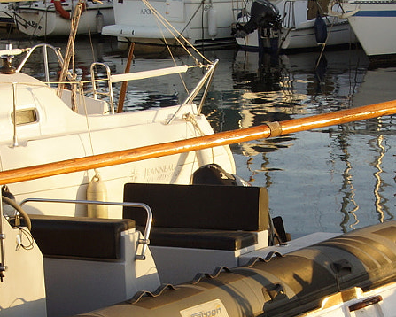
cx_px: 228
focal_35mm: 131
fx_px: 1536
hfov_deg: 14.7
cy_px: 238
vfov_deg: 11.8
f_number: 8
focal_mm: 26
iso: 100
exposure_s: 1/100
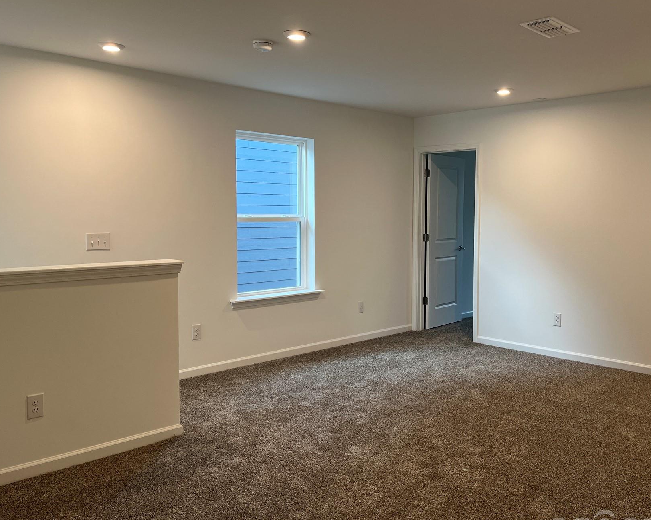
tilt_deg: -4.0
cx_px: 379
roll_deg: +0.0
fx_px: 617
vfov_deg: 45.8
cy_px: 251
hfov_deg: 55.4
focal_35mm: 32
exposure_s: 1/120
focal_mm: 5.1
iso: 100
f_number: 1.6
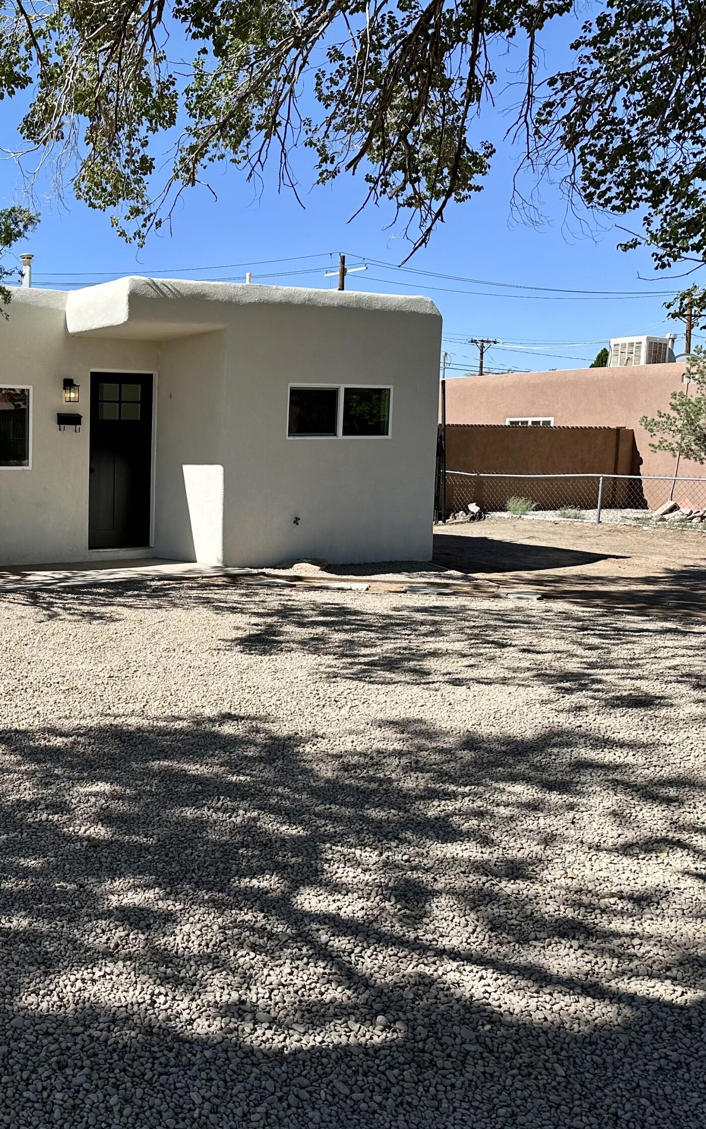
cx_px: 31
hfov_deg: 34.5
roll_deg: -0.7
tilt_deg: -7.1
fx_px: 1047
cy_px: 564
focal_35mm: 34
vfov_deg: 56.7
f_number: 1.78
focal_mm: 6.86
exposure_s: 1/3356
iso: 80
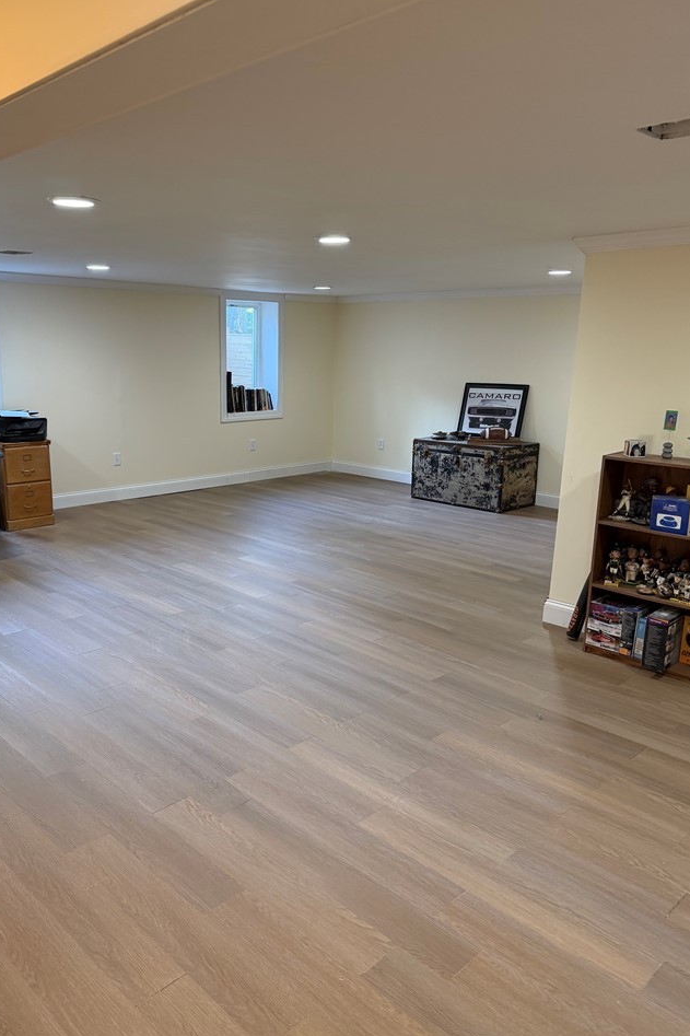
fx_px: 776
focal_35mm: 27
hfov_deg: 47.7
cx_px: 286
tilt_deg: -12.5
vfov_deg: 67.4
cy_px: 515
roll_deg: -0.9
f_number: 1.78
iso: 250
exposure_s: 1/60
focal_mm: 6.76
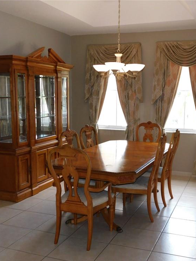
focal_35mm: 41
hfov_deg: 35.0
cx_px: 121
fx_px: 309
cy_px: 133
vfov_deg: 45.8
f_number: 3.2
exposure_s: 1/30
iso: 200
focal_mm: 5.3
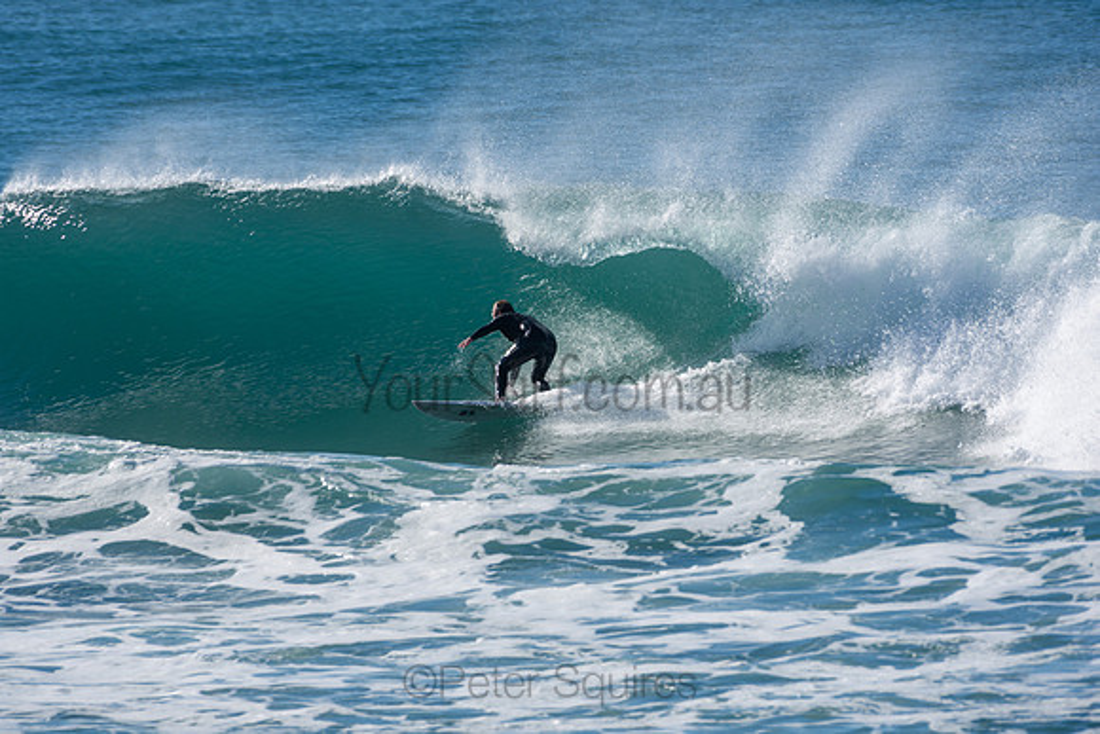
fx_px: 22921
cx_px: 550
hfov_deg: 2.7
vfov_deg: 1.8
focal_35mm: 750
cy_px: 367
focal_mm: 500
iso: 100
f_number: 8
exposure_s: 1/320
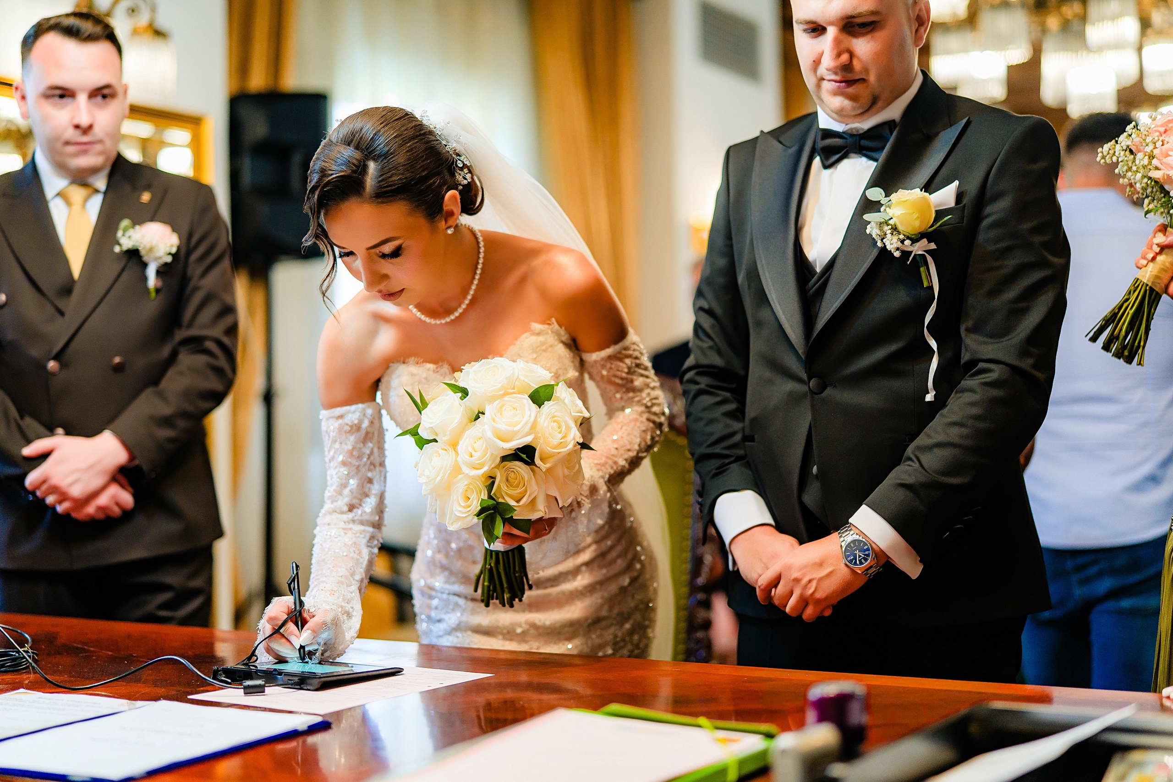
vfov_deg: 27.0
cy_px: 391
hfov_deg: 39.6
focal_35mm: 50
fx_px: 1629
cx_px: 586
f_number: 1.4
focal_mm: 50
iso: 800
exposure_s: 1/200
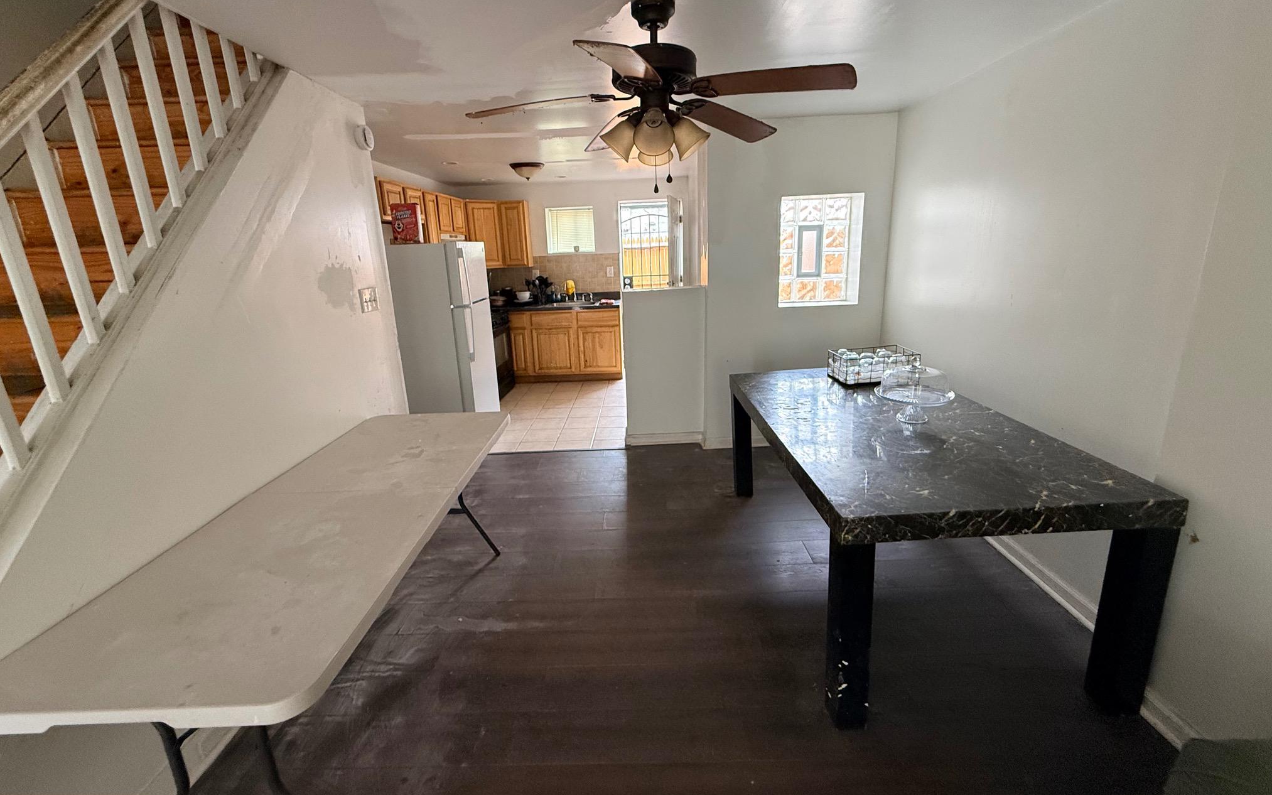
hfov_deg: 101.5
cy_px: 368
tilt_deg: -11.3
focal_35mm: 15
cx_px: 632
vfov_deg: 74.7
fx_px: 520
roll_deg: +1.3
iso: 320
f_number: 2.2
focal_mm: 2.22
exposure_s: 1/99
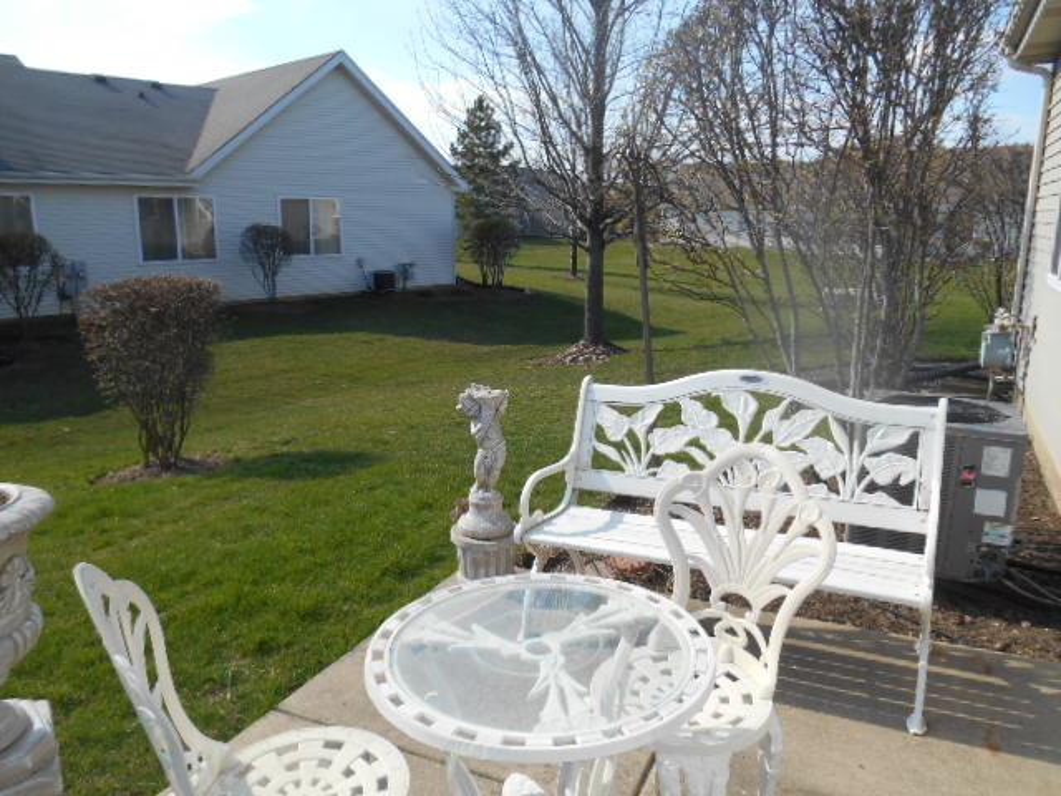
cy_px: 398
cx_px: 530
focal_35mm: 26
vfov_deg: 53.1
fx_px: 797
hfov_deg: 67.3
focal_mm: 4.7
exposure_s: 1/640
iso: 80
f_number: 3.4
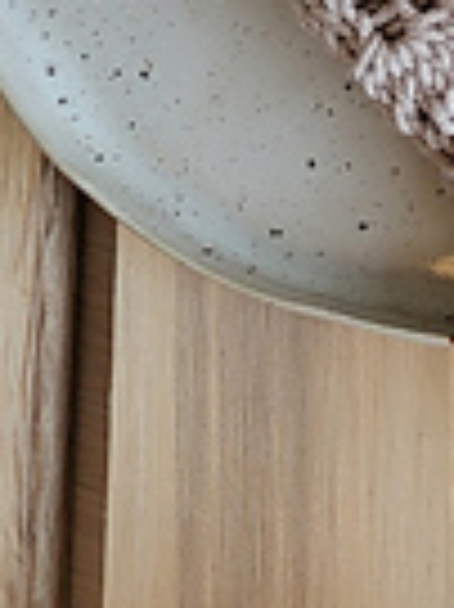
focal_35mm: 123
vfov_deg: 14.5
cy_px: -405
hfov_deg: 11.0
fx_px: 2154
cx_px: 883
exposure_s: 1/100
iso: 160
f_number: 1.8
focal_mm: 5.4
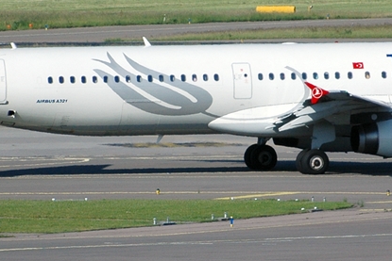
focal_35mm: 1110
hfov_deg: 1.9
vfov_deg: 1.2
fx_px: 12090
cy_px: 71
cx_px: 267
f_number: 5.6
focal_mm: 300
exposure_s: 1/1600
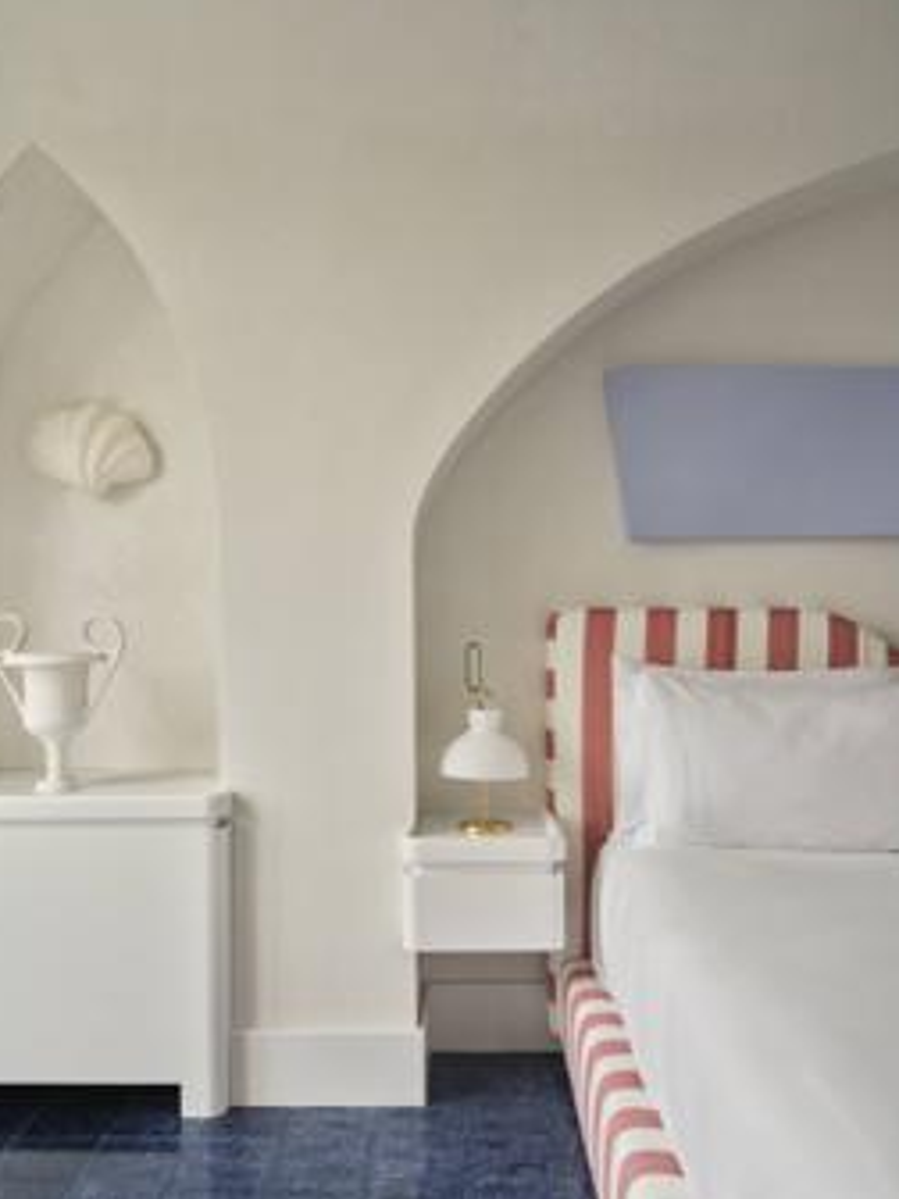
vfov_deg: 58.3
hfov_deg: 45.4
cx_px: 439
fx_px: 1073
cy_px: 583
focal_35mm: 31
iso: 400
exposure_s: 1/10
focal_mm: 37.6
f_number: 16
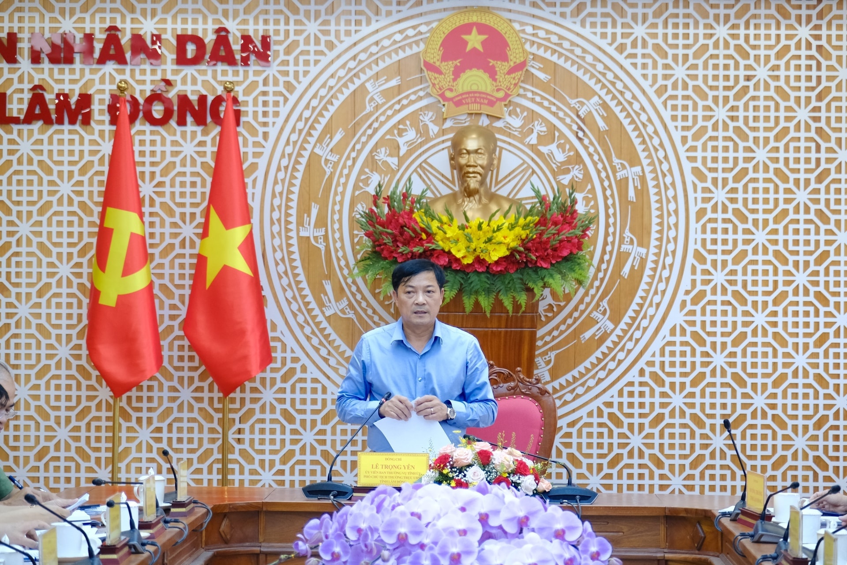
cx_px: 424
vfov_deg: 11.4
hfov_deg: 17.1
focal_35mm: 120
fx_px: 2823
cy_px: 282
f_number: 4
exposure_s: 1/200
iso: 2000
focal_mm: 80
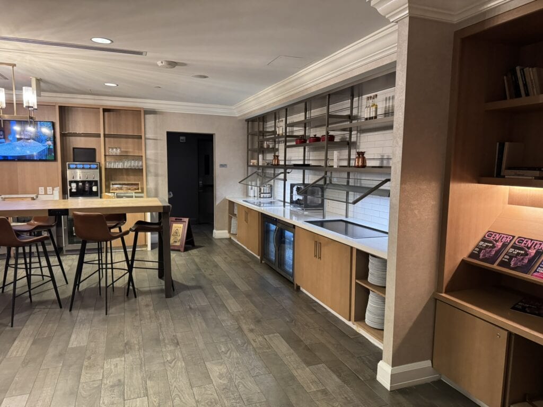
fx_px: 376
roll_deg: -0.8
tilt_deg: -6.4
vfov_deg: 56.8
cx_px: 272
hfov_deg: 71.6
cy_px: 204
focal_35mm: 24
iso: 500
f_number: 1.78
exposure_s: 1/60
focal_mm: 6.76
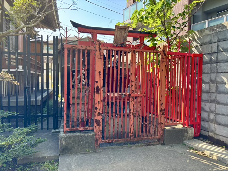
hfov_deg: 67.3
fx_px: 171
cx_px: 114
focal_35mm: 26
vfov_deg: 53.1
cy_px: 86
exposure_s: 1/347
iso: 50
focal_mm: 5.96
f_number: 1.6
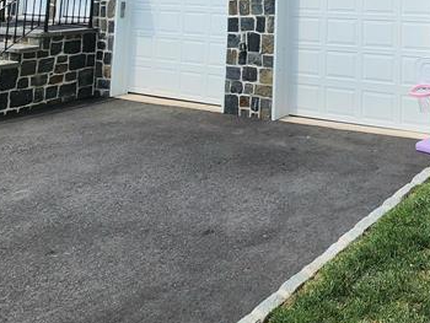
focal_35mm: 38
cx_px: 416
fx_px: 472
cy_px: -92
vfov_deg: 30.3
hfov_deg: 43.0
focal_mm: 2.2
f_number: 2.2
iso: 50
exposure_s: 1/2500
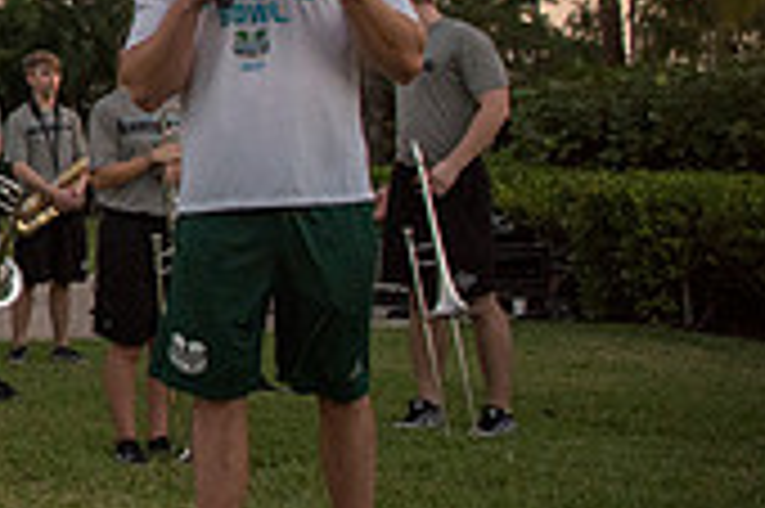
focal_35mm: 82
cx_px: -508
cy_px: -16
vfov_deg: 16.2
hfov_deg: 19.9
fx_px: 1741
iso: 2000
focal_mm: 24
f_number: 3.2
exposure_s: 1/1600
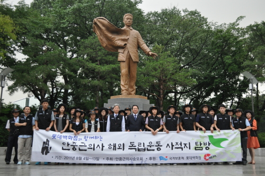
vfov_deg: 36.8
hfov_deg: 53.2
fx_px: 265
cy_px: 88
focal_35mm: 36
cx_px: 132
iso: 800
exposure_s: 1/80
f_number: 4.5
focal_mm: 24
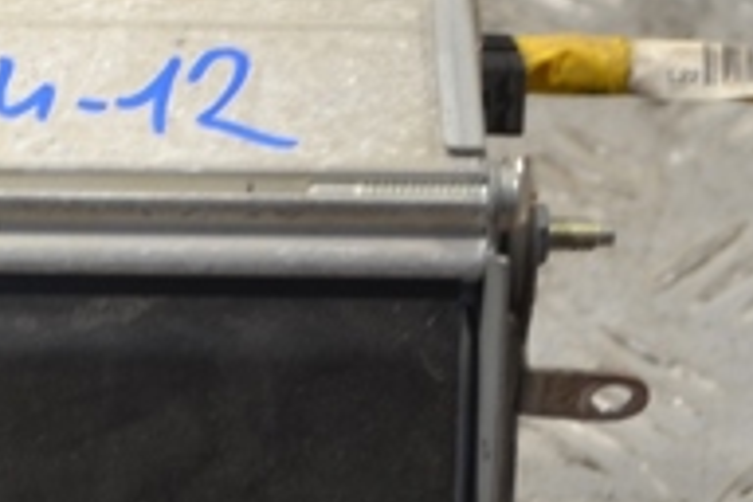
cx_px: -298
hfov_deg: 9.0
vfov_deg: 6.1
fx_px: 4699
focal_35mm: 225
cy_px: 298
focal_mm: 45
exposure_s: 1/30
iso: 200
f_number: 5.3
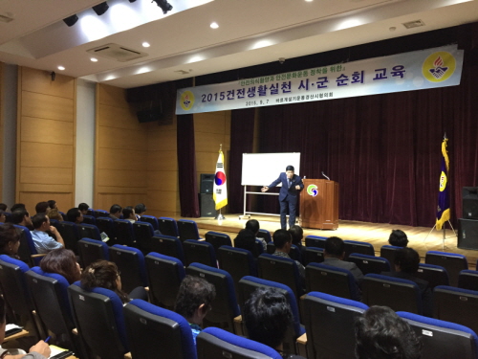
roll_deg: -2.6
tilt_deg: -0.9
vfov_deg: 48.2
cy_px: 180
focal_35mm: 29
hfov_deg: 61.7
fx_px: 400
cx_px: 239
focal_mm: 4.15
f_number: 2.2
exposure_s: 1/24
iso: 250
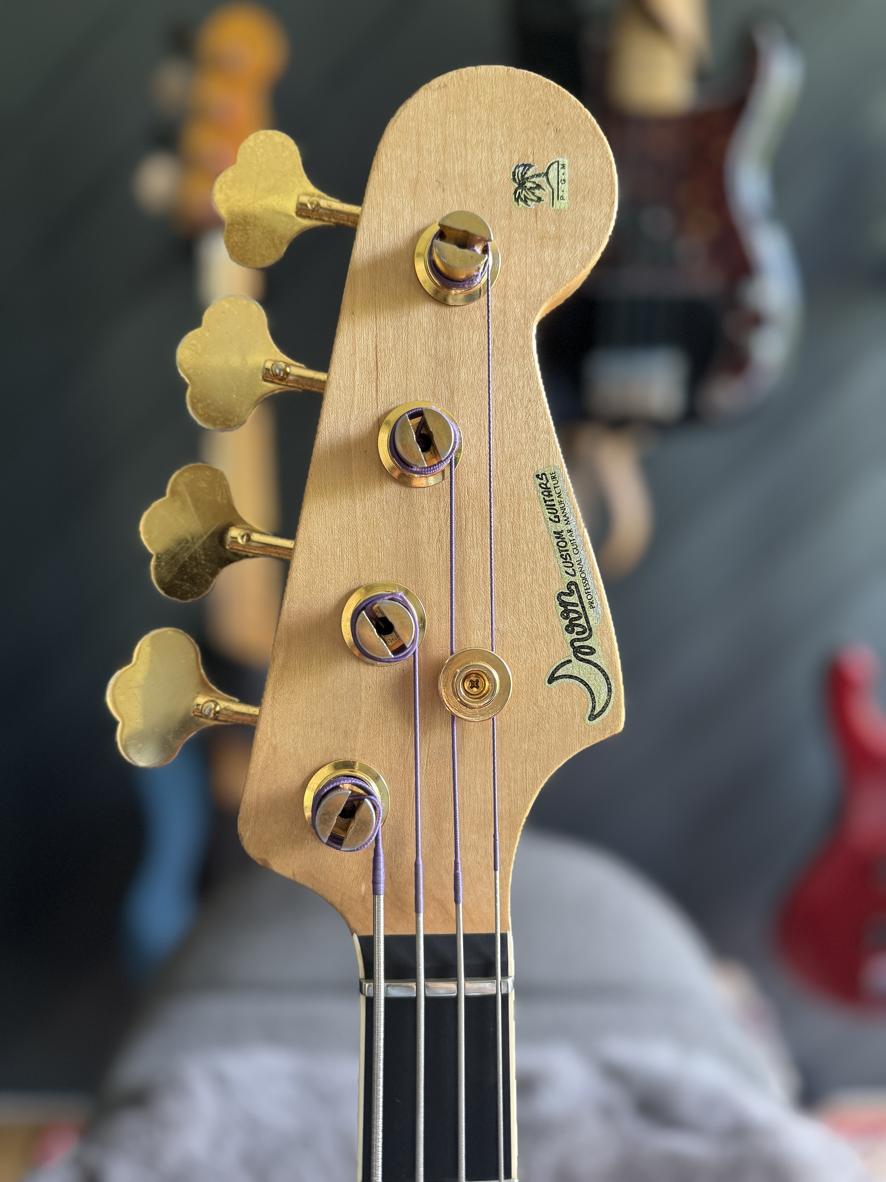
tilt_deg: -13.4
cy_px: 591
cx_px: 443
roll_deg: -0.4
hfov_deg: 56.8
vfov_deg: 71.6
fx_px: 819
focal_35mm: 24
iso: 200
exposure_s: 1/102
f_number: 1.78
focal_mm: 6.76
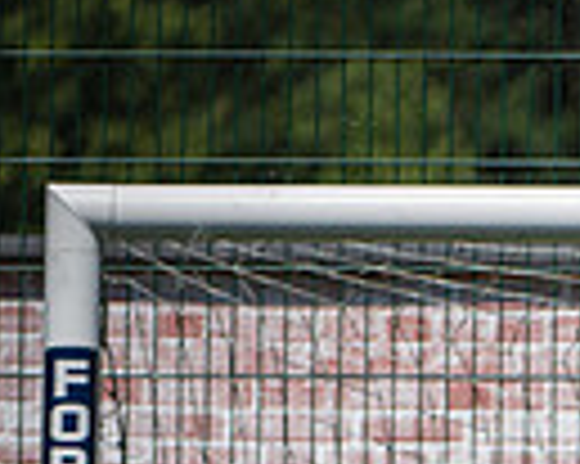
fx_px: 34237
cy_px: 875
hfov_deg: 1.0
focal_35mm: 1996
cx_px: 1064
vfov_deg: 0.8
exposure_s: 1/2500
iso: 200
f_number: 4
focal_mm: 400
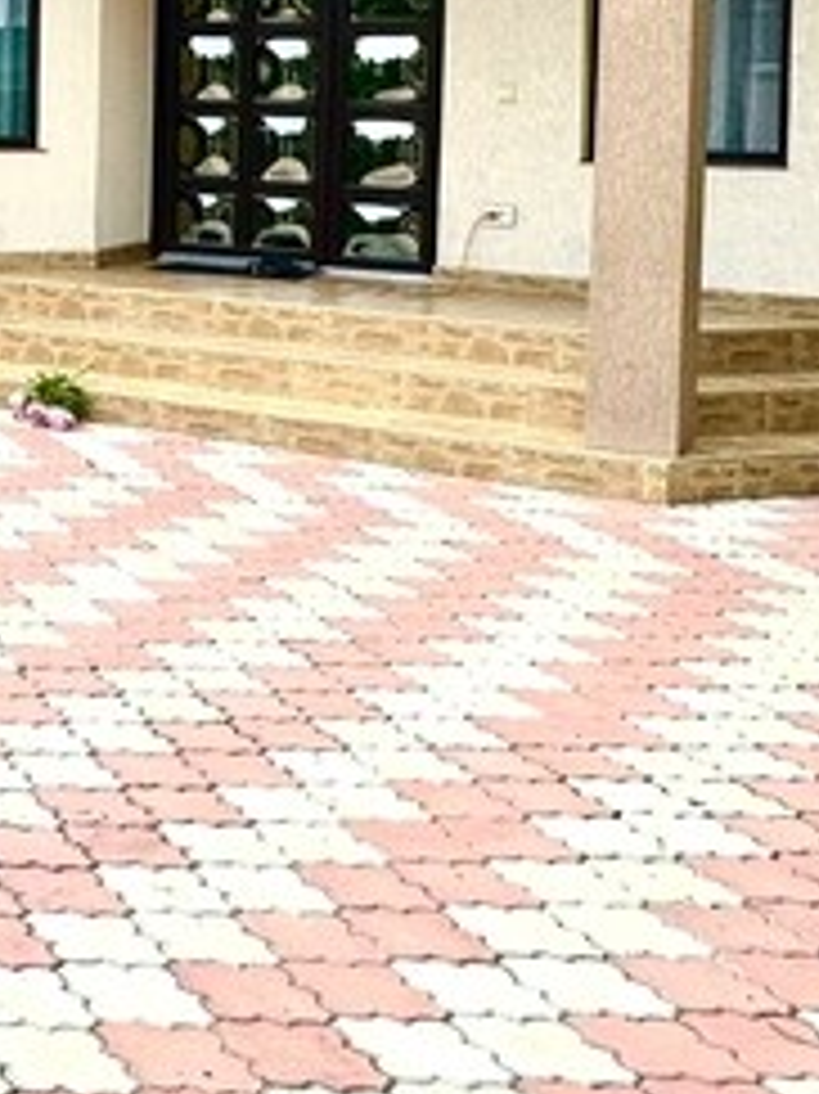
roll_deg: -0.7
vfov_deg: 31.5
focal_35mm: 59
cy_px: 158
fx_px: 1863
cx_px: -436
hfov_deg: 20.8
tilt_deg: -2.2
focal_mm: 2.22
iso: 40
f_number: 2.2
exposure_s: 1/1335
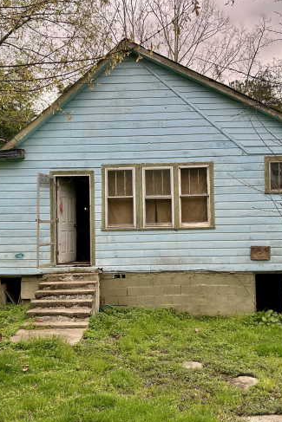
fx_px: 434
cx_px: 138
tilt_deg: +3.6
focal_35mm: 37
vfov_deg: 51.9
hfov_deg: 36.0
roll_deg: +1.7
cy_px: 213
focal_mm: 5.7
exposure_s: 1/237
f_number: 1.5
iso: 40
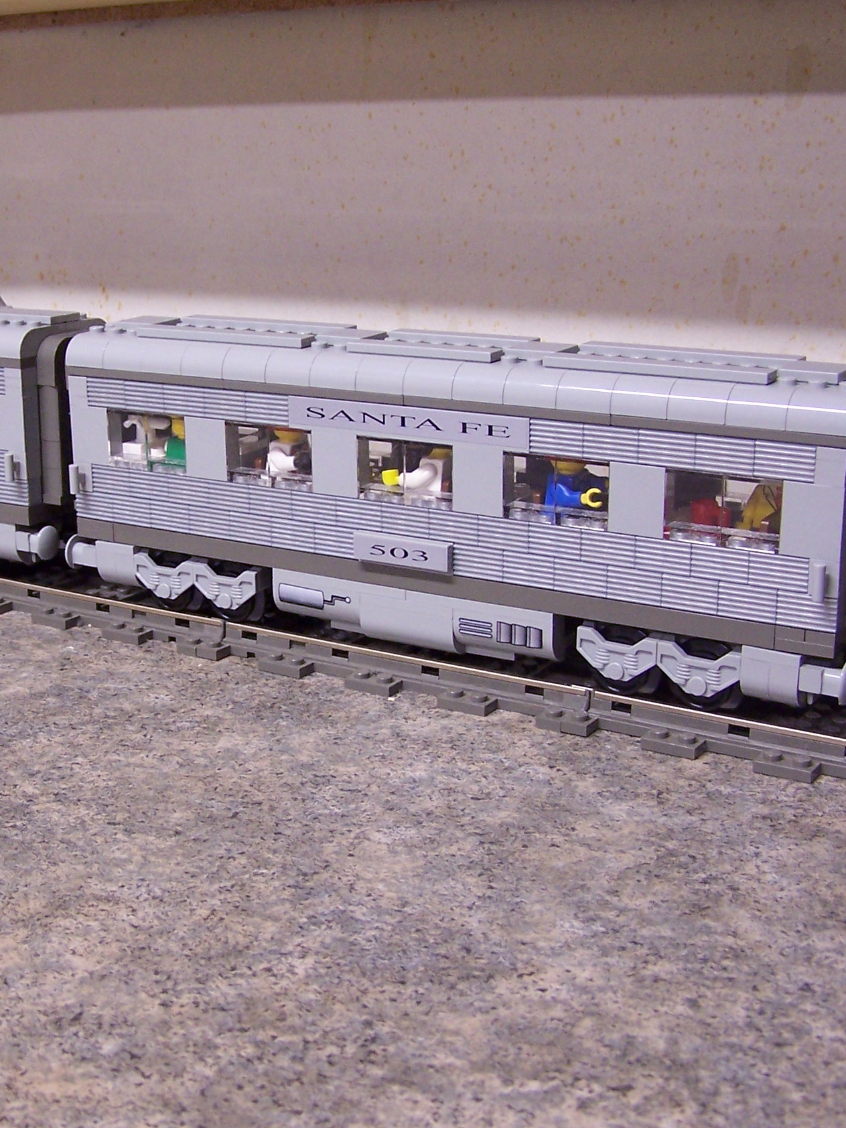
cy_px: 571
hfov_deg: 27.8
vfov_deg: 36.8
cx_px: 257
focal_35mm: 52
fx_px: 1694
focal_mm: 6.3
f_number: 2.8
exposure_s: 1/8
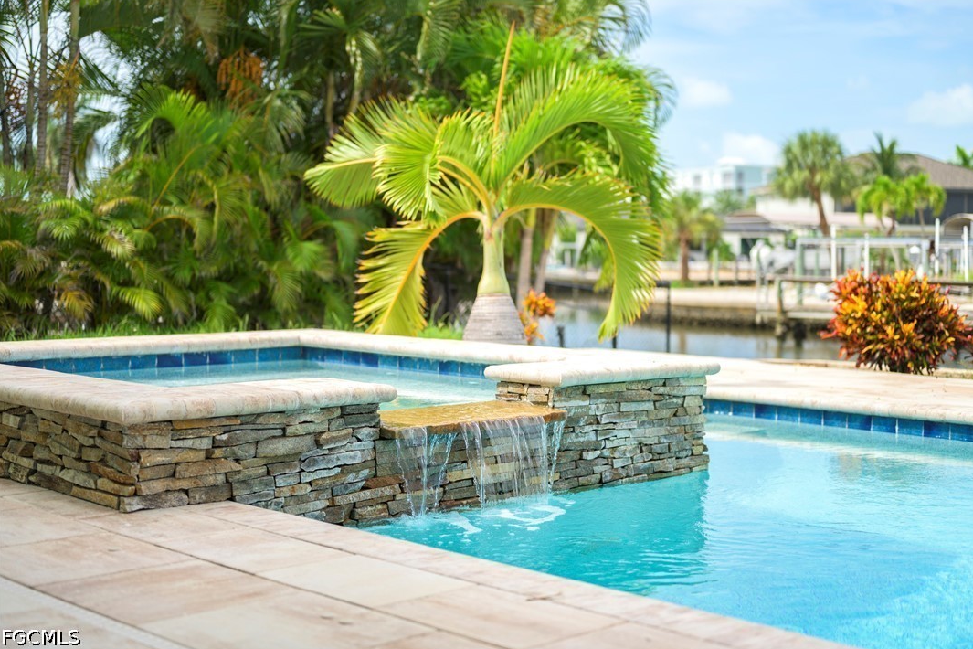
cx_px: 492
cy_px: 321
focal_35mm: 51
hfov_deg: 38.9
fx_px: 1378
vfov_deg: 26.5
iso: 100
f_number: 1.8
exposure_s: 1/2500
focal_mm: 50
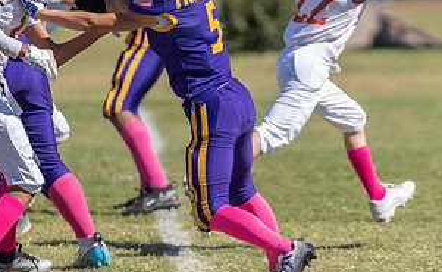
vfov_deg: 2.5
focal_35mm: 513
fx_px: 6151
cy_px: 58
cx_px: 231
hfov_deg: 4.1
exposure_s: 1/2000
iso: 100
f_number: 2.8
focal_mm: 200
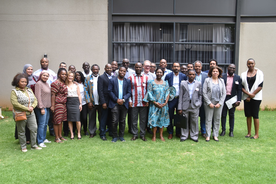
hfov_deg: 59.5
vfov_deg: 41.8
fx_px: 242
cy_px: 92
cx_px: 138
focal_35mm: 32
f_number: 7.1
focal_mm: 21
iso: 400
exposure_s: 1/200
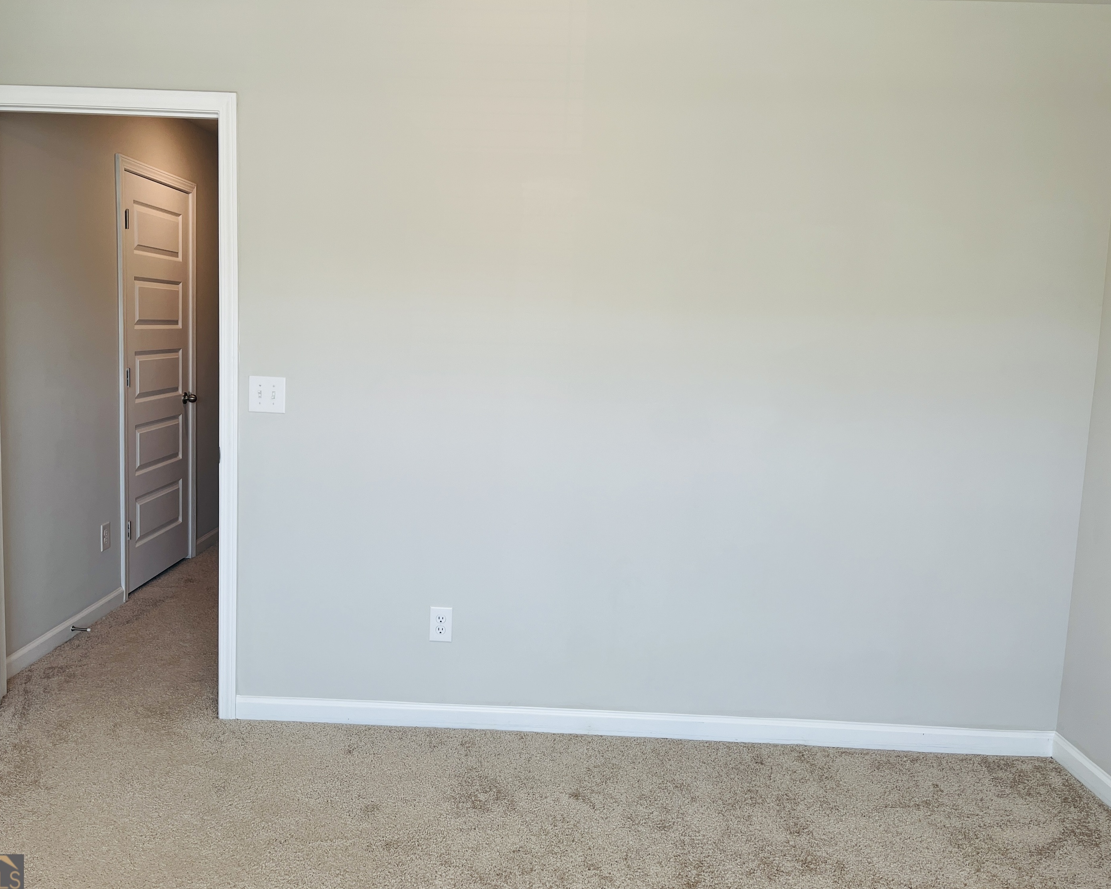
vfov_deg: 51.5
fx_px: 921
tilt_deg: -8.6
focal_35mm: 28
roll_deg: -2.4
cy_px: 440
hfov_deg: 62.1
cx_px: 499
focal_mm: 5.1
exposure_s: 1/120
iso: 40
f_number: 1.6
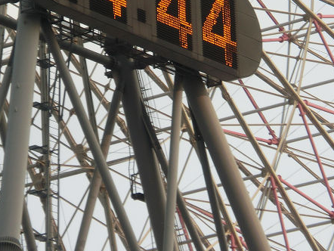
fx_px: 3080
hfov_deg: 6.2
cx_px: 143
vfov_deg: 4.7
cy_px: 67
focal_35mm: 319
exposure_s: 1/160
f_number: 5.9
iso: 100
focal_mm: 35
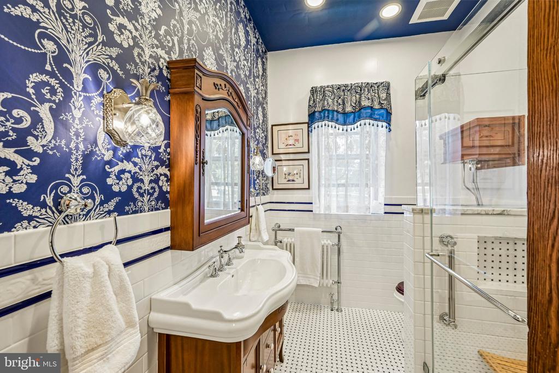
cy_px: 186
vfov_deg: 81.2
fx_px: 217
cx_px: 280
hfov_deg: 104.2
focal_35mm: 14
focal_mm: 14
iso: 400
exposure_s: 1/15
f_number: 8
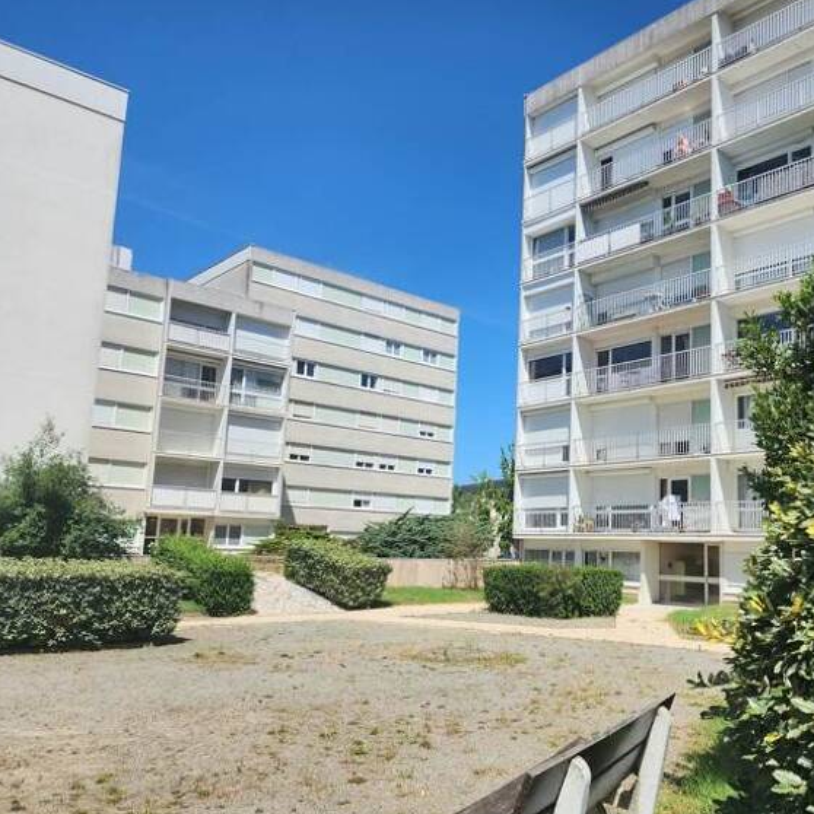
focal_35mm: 28
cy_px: 407
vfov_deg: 57.3
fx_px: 745
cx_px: 547
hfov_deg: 56.0
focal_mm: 6.4
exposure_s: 1/1429
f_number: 1.8
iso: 12
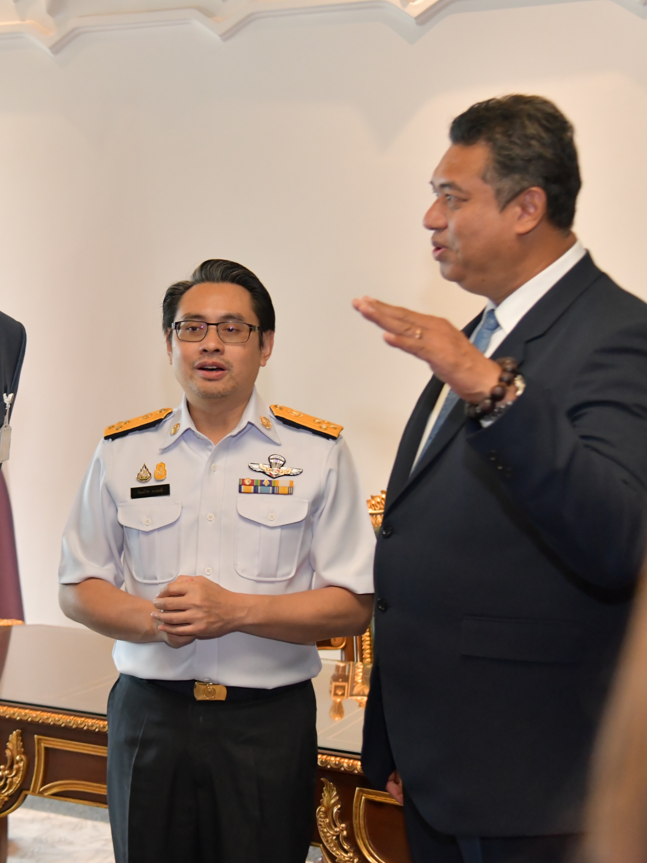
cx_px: 65
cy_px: 434
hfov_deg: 22.4
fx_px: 1595
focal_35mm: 64
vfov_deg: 30.3
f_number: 4
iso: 2500
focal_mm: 44
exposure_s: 1/200
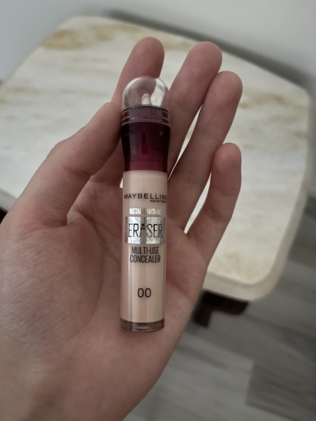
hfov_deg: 53.1
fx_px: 316
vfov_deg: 67.3
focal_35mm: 26
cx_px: 158
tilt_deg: -64.3
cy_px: 210
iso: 640
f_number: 1.6
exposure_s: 1/14
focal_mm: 5.1
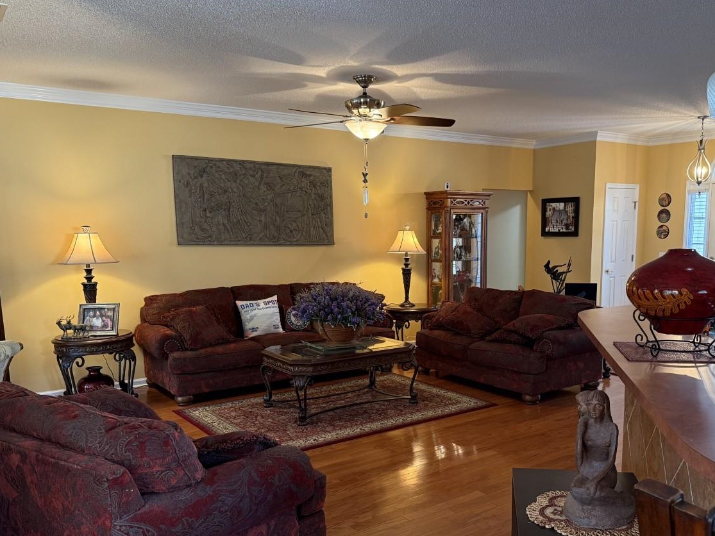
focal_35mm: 31
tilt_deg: -9.0
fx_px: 640
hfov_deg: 58.0
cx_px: 418
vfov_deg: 45.1
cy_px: 328
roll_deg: +0.4
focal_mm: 6.76
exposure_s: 1/60
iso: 320
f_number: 1.78
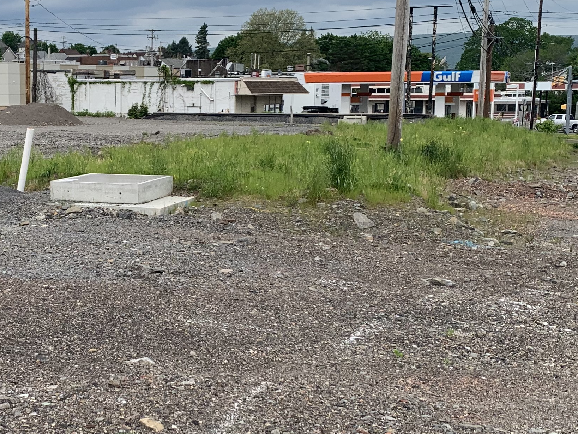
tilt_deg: -6.2
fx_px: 1069
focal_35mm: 64
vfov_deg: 22.9
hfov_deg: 29.9
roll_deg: -4.6
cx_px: 161
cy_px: 236
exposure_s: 1/2208
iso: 25
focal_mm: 4.25
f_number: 1.8
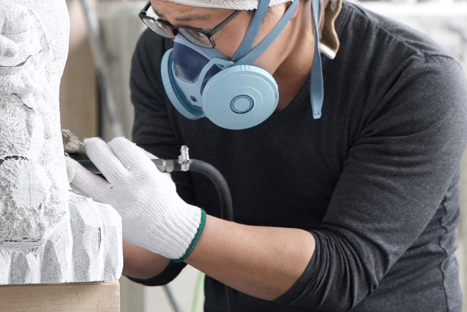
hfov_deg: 6.2
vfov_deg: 4.1
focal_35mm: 331
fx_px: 4295
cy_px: -52
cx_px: 202
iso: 640
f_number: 2.8
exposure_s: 1/125
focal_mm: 105
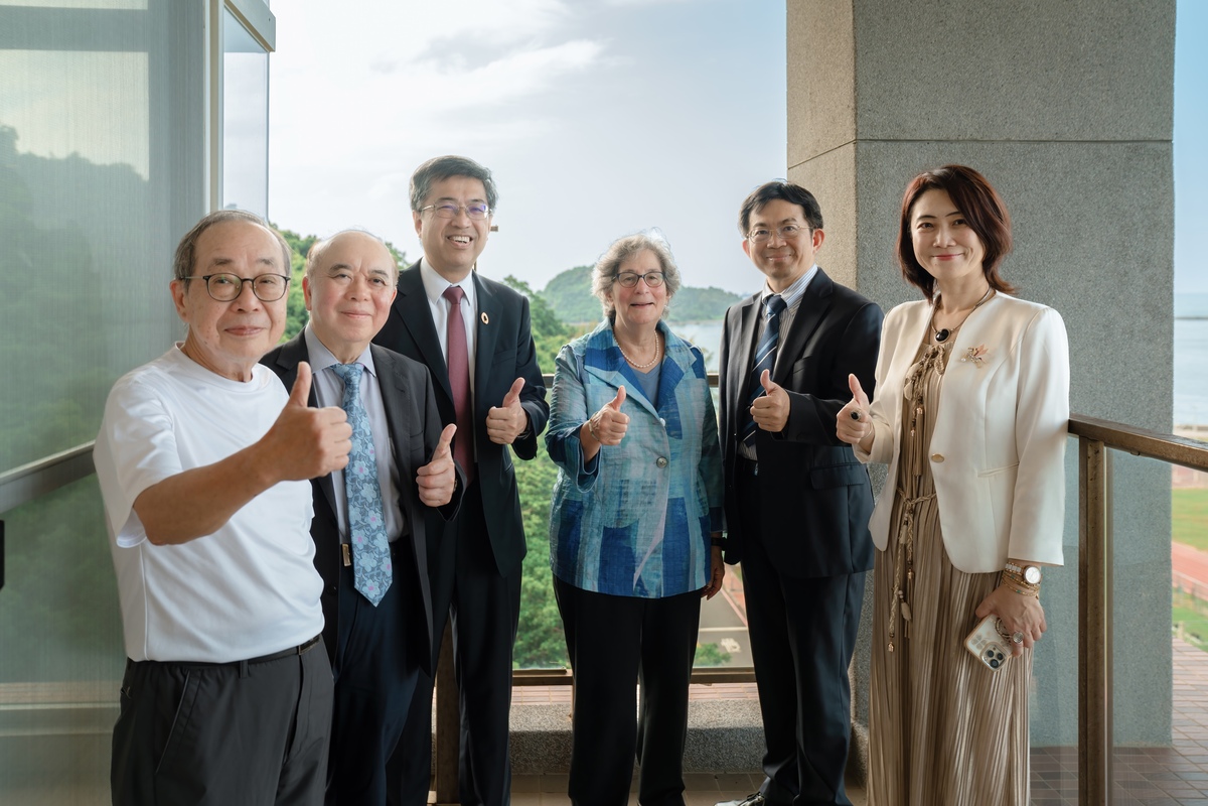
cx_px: 604
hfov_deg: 61.9
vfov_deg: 43.6
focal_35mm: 30
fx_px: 1007
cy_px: 403
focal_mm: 30
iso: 100
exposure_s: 1/160
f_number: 4
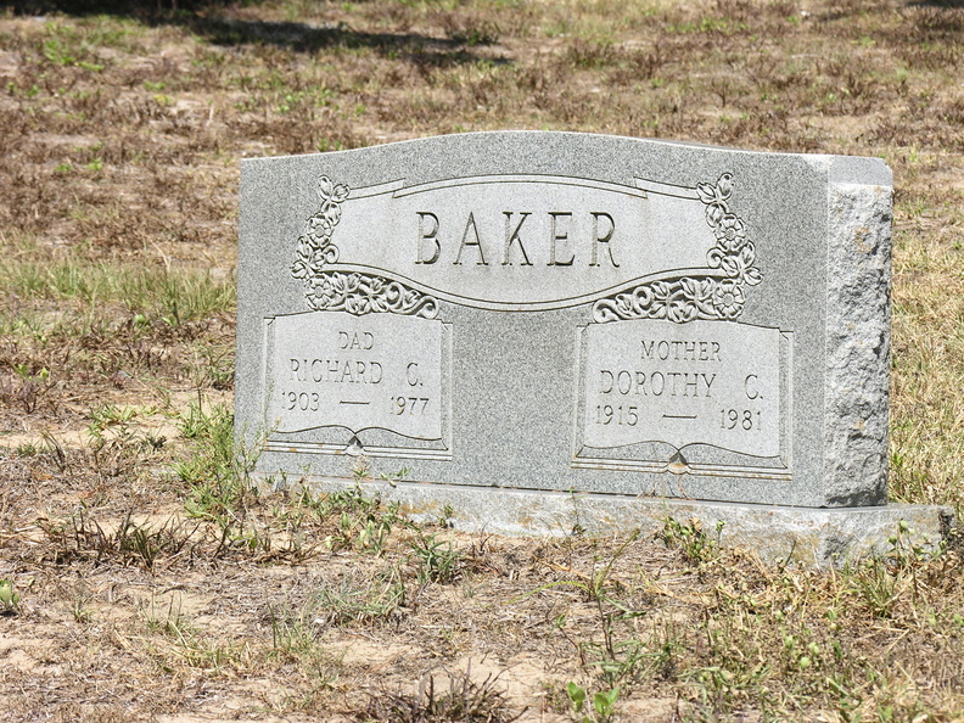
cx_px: 482
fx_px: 3927
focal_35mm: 141
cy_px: 362
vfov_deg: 10.5
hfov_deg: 14.0
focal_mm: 35.9
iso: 50
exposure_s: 1/325
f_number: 4.8
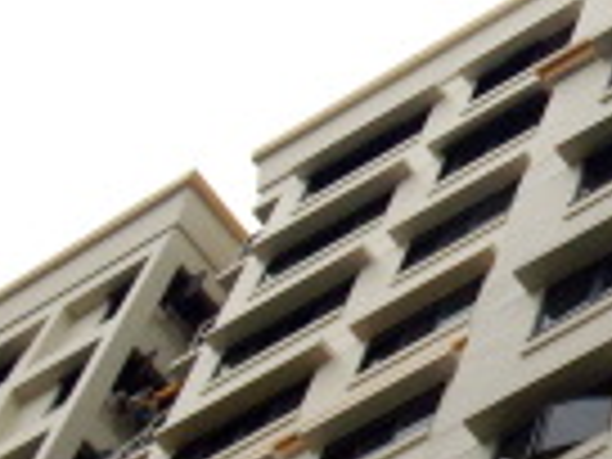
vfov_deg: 9.9
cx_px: 1012
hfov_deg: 12.3
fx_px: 2652
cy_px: 135
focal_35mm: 150
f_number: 5.6
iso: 80
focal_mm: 6.2
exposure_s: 1/640
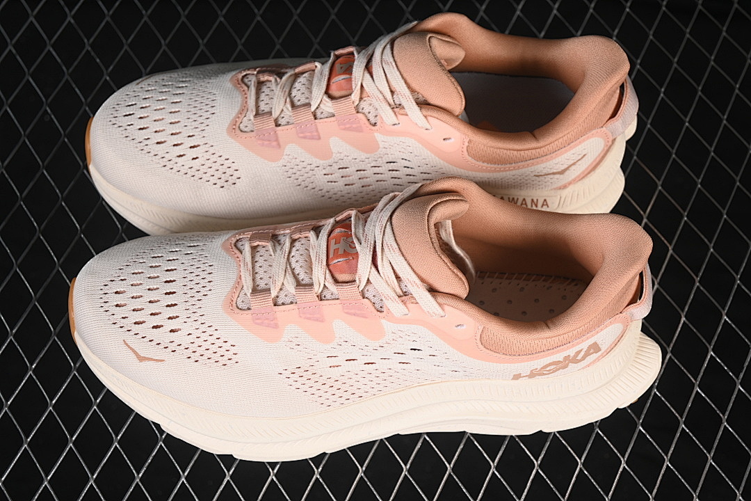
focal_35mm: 75
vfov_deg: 18.2
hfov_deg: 27.0
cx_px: 376
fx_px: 1564
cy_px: 250
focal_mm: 50
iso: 160
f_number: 7.1
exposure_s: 1/80
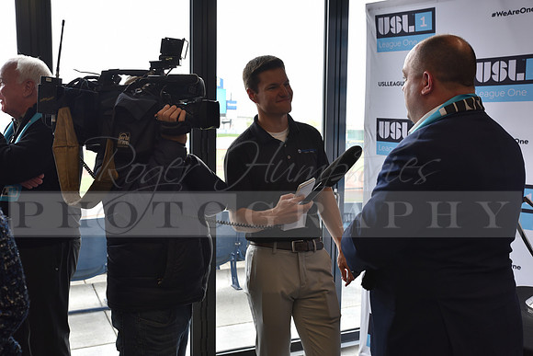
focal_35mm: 36
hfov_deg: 53.1
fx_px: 533
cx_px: 266
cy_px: 178
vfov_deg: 36.9
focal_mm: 36
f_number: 5
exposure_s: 1/100
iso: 400
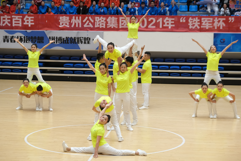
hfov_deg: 24.5
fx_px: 556
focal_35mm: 83
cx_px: 120
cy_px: 80
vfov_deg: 16.5
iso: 1600
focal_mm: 55
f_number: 4
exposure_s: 1/320
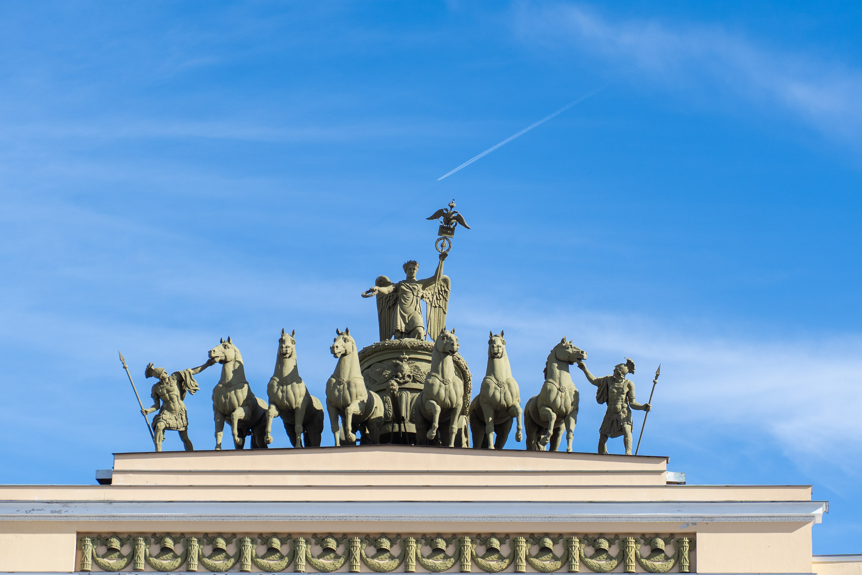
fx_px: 2868
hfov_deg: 17.1
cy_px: 268
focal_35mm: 120
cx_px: 461
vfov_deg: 11.4
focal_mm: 75
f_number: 2.8
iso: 200
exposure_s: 1/3200
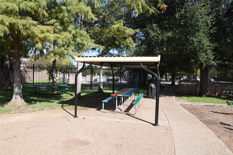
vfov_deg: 53.1
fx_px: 155
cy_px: 78
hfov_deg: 73.7
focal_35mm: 24
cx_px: 116
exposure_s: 1/320
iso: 200
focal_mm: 16
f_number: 9
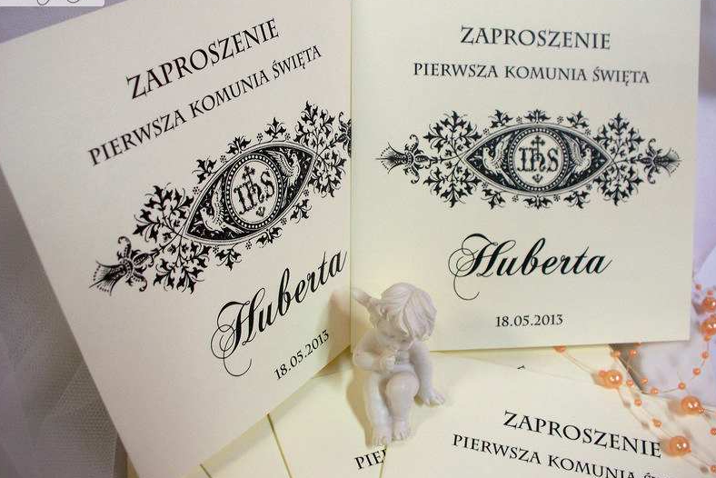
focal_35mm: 38
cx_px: 357
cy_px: 215
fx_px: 756
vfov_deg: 35.1
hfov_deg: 50.7
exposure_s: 1/60
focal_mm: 7.54
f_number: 2.8
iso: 160
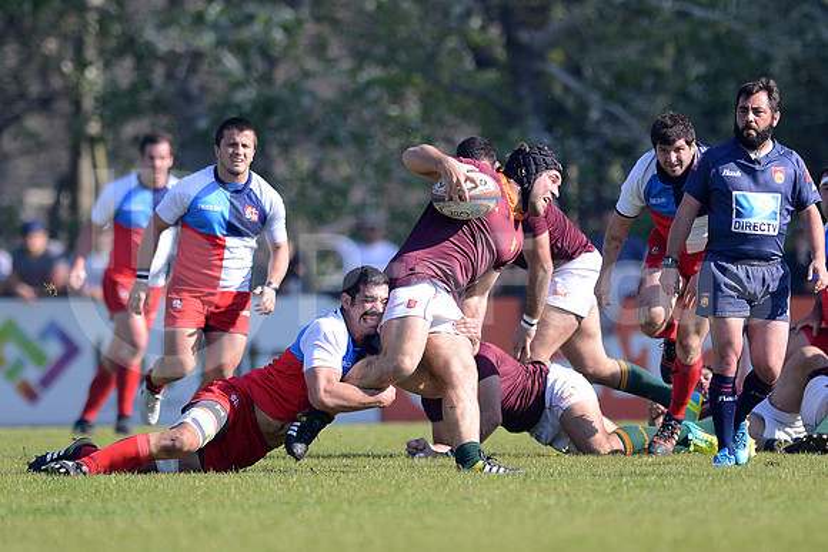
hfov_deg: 4.9
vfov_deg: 3.3
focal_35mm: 420
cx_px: 414
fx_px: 9662
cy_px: 276
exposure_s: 1/1600
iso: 400
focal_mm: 420
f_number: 4
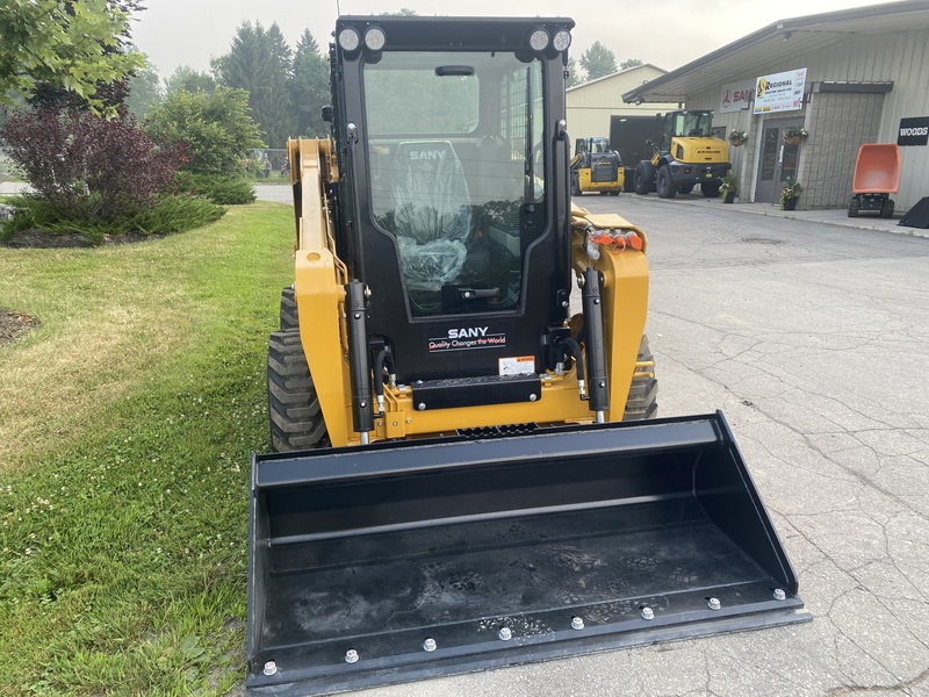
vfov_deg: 53.1
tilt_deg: -14.6
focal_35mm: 26
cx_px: 464
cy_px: 348
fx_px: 698
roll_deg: -0.2
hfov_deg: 67.3
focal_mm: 4.25
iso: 32
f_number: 1.8
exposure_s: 1/122
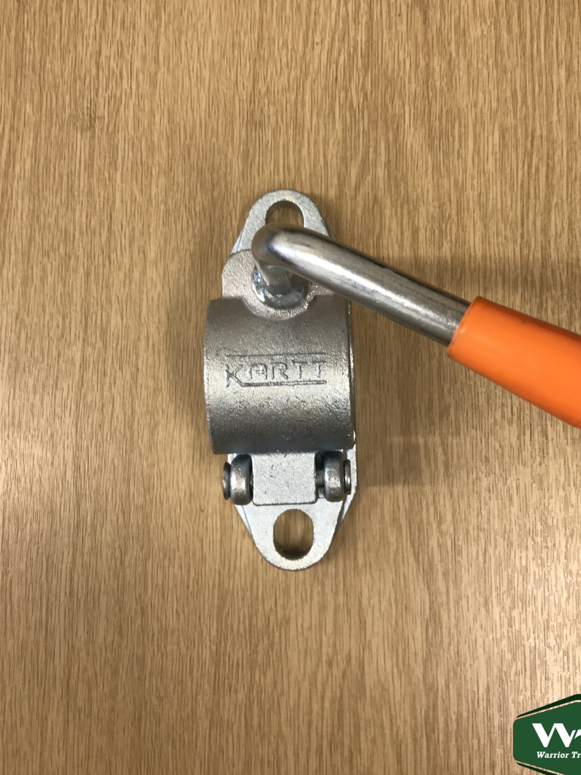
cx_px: 324
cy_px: 354
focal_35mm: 32
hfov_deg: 44.1
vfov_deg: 56.7
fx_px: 716
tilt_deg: -87.3
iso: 25
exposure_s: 1/50
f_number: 1.8
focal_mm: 3.99
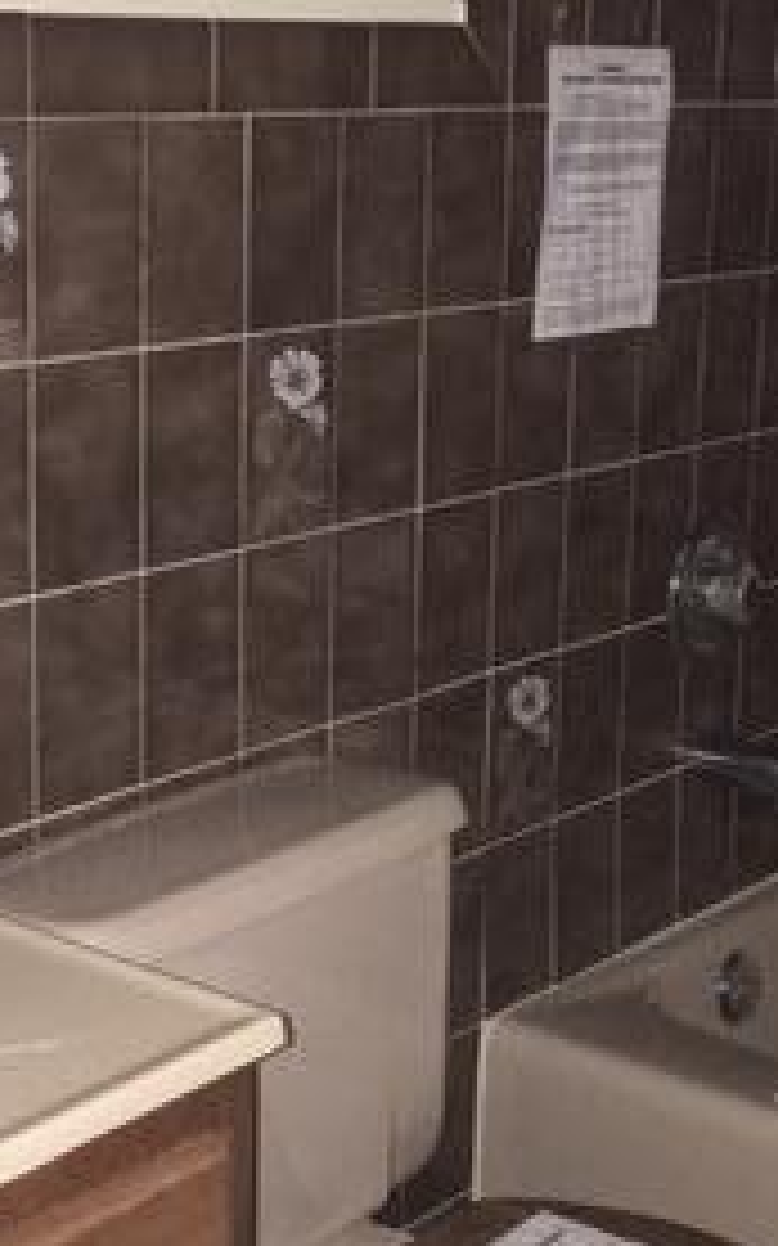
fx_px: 2410
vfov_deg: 29.0
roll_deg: -1.2
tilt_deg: -12.6
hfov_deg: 18.3
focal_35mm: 71
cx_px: 450
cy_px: 571
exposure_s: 1/16
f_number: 2.2
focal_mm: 4.15
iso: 200
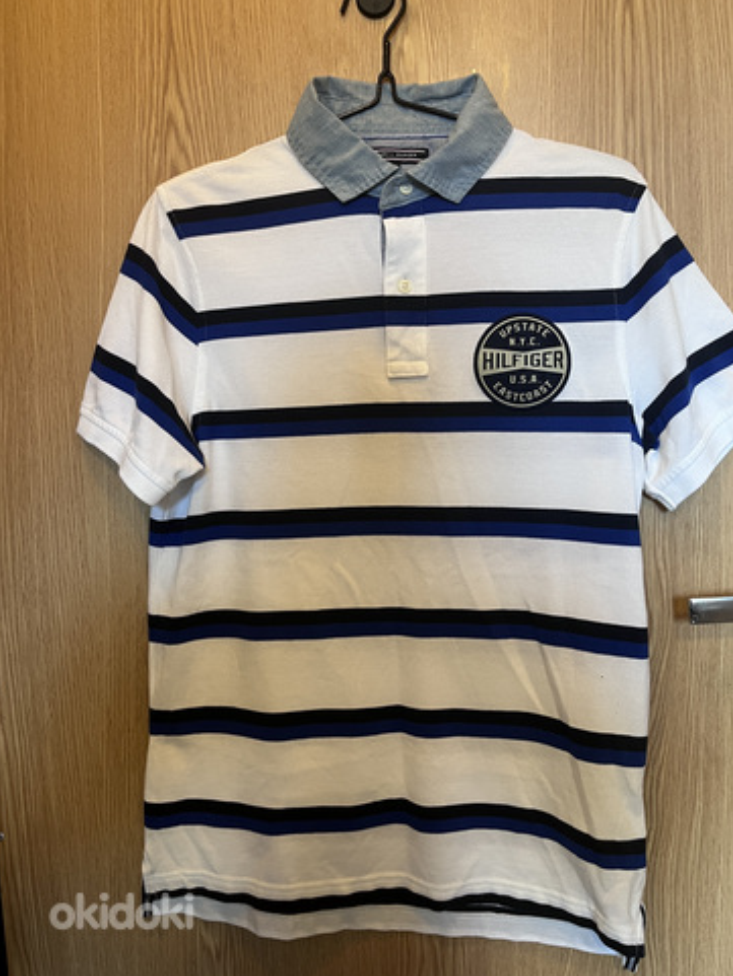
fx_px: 762
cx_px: 373
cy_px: 475
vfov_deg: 65.3
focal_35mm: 27
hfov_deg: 51.4
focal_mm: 5.1
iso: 200
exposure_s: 1/50
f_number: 1.6
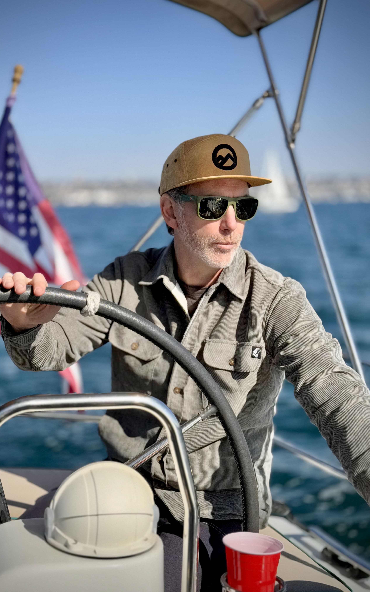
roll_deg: +1.5
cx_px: 155
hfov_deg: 25.3
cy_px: 296
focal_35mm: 51
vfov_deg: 39.6
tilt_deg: -5.4
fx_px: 823
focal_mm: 6.76
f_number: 1.78
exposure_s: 1/4098
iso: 64
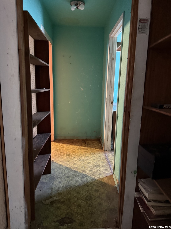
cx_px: 86
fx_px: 158
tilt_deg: -8.3
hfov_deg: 56.8
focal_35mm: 24
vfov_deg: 71.6
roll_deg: -1.9
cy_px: 114
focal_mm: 6.76
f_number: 1.78
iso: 1000
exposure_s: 1/32
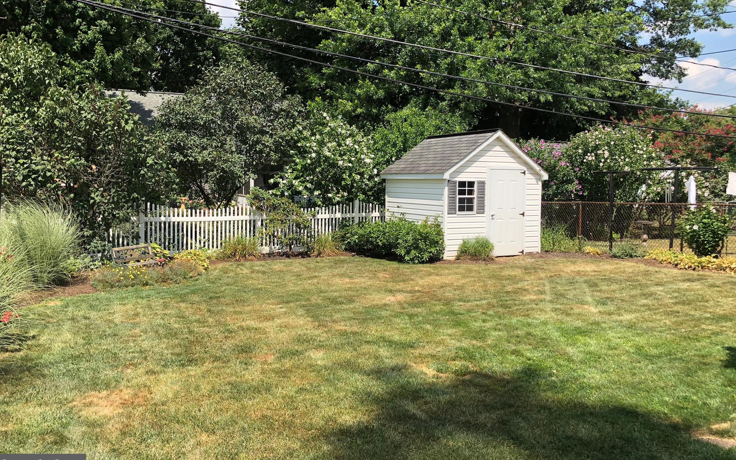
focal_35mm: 30
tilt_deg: -4.2
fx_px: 602
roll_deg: -0.2
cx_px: 367
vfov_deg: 41.8
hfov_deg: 62.9
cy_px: 205
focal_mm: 3.99
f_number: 1.8
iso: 20
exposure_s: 1/1091
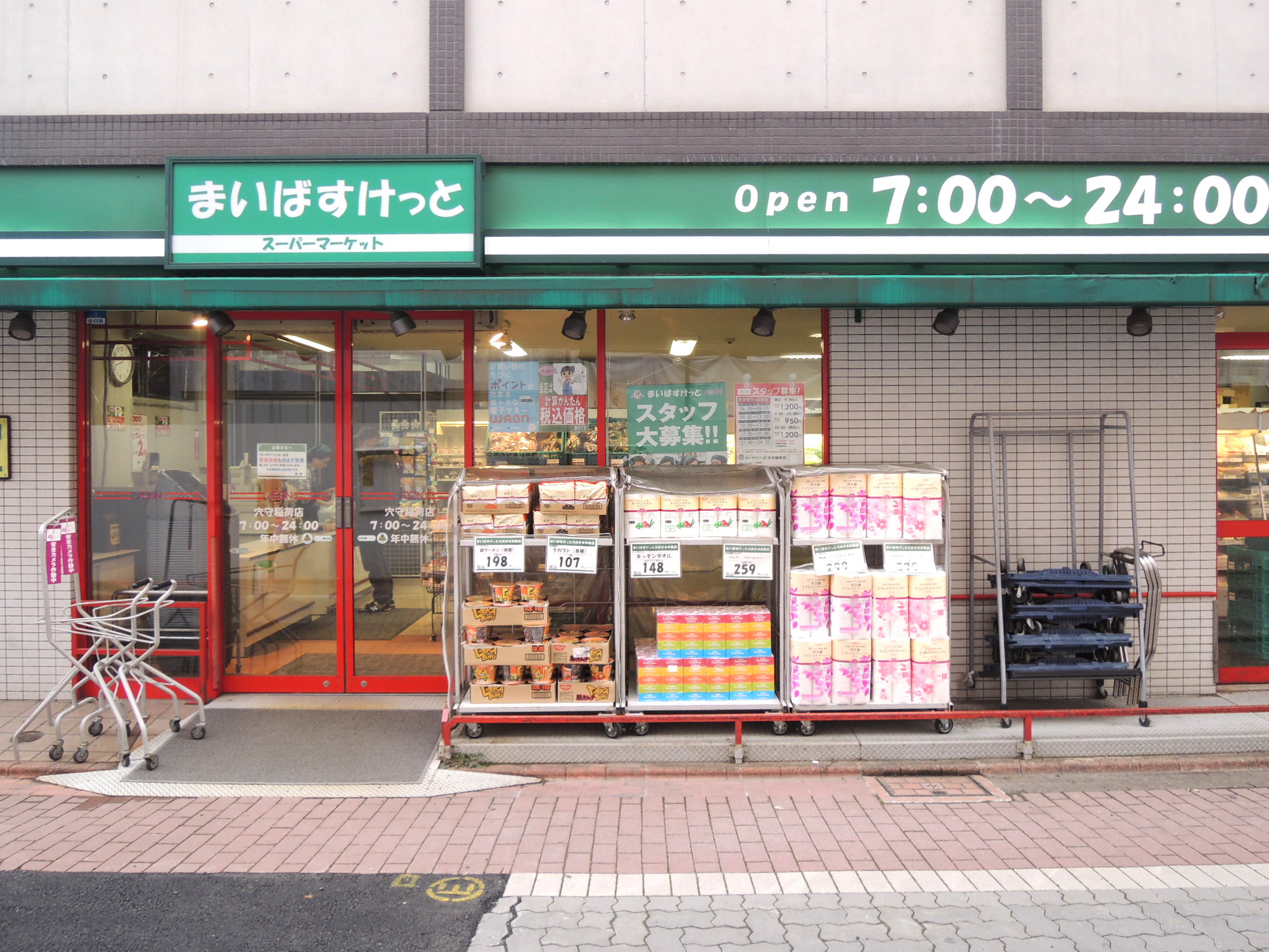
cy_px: 471
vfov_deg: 54.9
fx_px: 917
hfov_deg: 69.4
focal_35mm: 25
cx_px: 634
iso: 100
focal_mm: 4.3
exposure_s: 1/50
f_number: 2.8
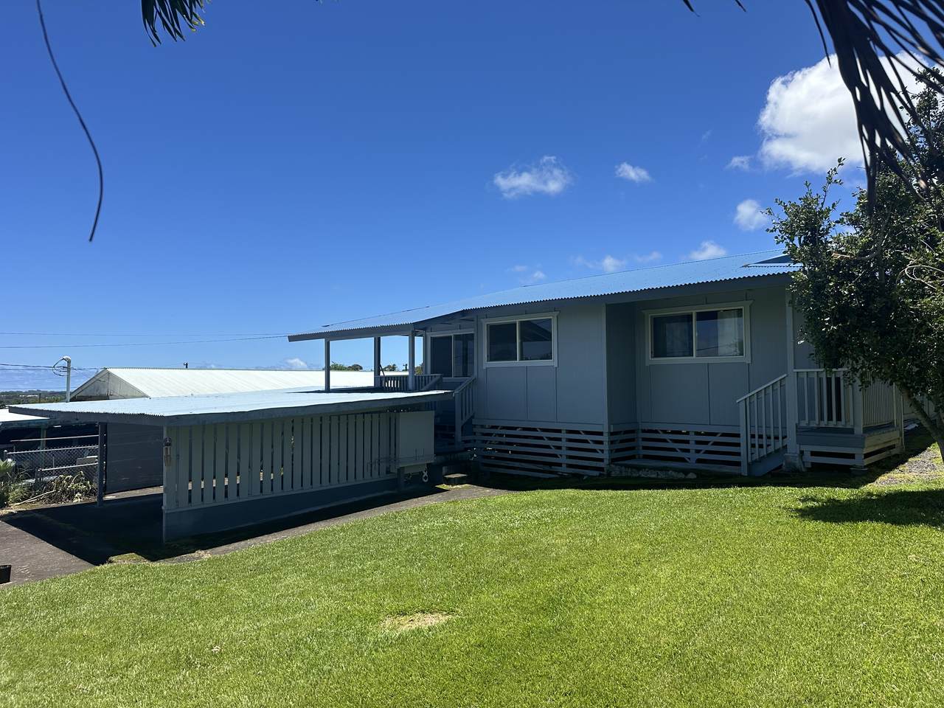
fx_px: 654
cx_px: 472
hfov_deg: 71.6
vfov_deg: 56.8
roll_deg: -0.2
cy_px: 354
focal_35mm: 24
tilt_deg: +3.4
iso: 80
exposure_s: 1/4545
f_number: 1.78
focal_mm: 6.86
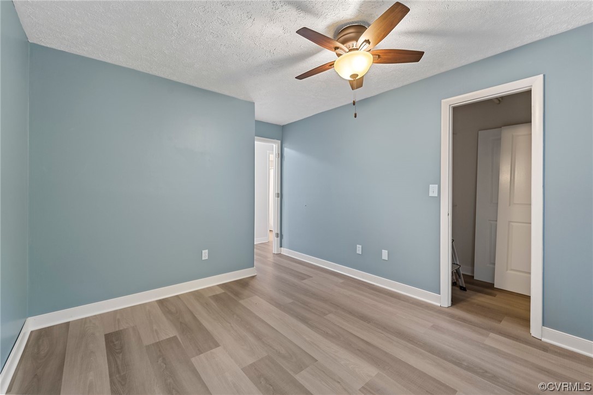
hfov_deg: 104.3
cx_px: 296
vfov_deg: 81.2
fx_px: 230
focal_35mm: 14
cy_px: 198
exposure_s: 2.5
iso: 400
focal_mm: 14
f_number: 8
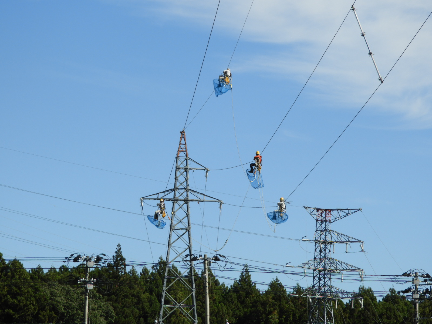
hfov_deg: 11.0
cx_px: 216
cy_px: 162
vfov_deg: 8.2
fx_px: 2246
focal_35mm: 180
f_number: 5.3
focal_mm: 32.2
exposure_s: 1/640
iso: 100
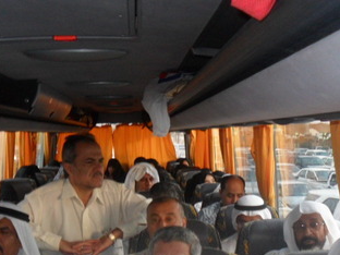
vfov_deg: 22.6
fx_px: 629
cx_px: 163
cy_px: 207
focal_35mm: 64
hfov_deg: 30.3
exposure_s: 1/45
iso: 200
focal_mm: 6.3
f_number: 3
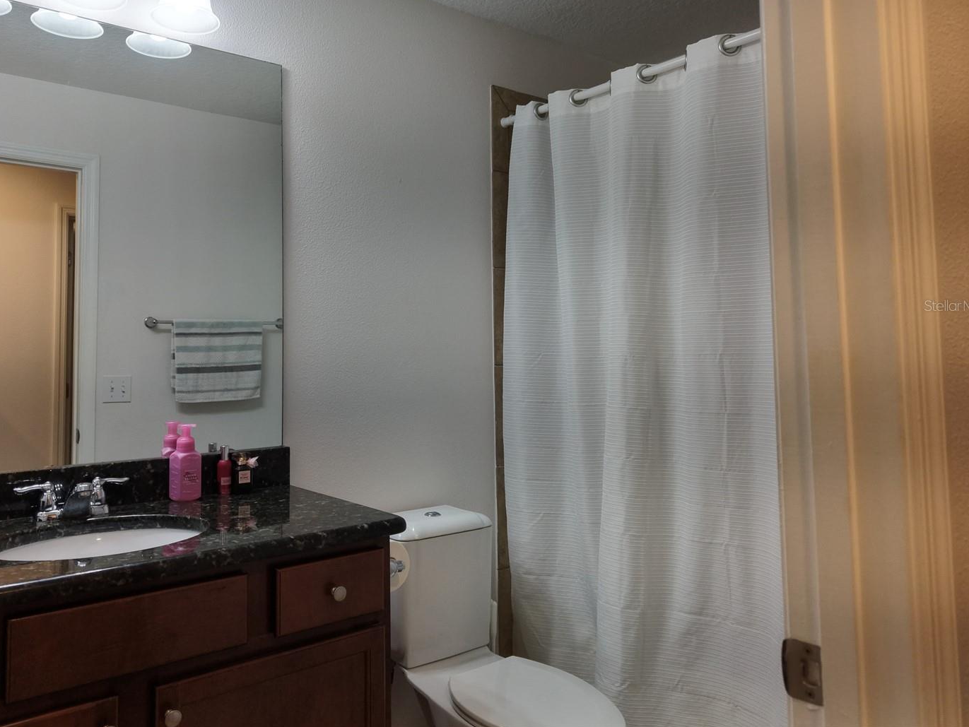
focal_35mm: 28
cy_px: 305
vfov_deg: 49.6
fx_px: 784
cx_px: 425
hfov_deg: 63.2
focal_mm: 8.67
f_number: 1.8
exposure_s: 1/250
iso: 350
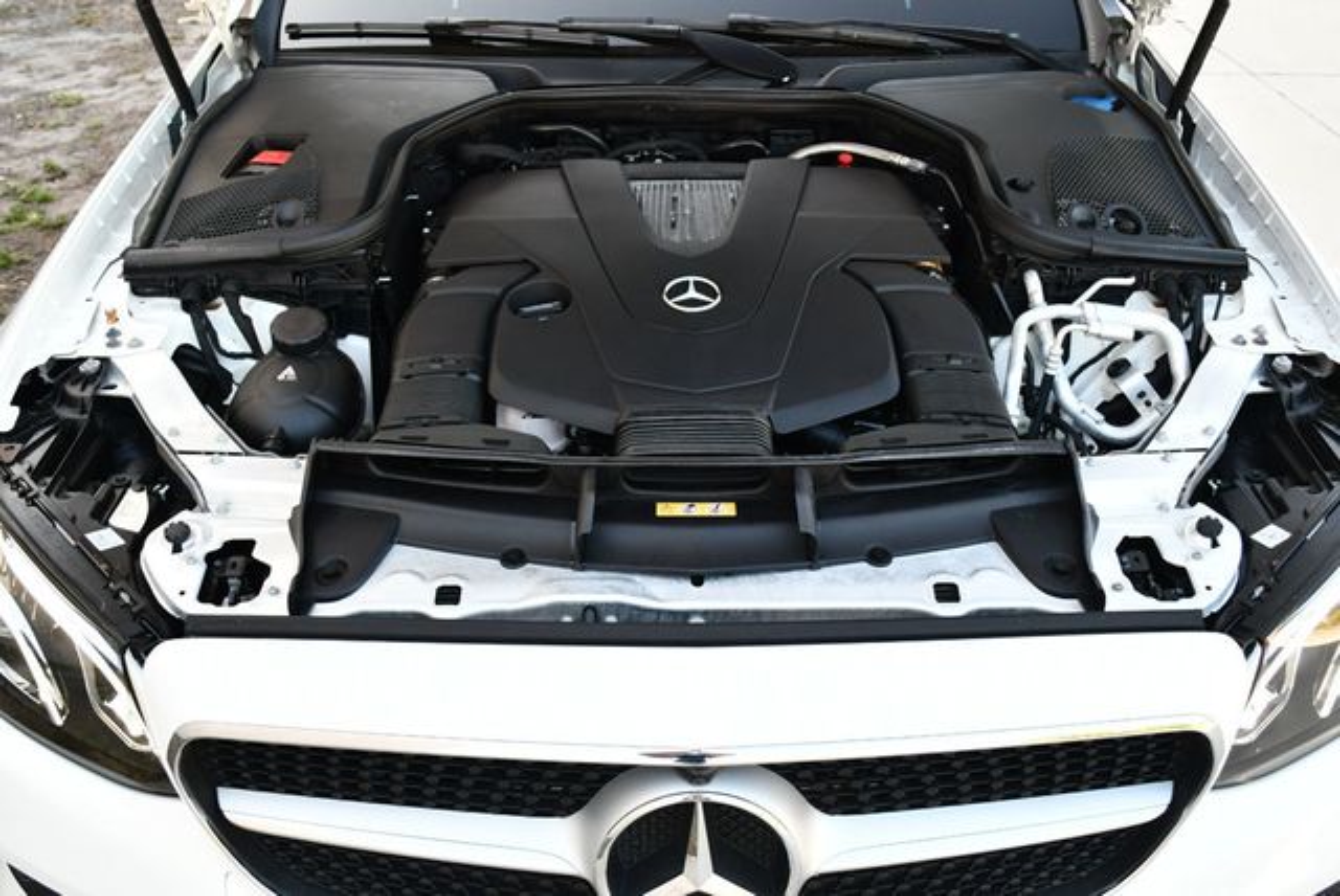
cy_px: 448
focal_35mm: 36
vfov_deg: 36.9
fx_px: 1341
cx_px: 670
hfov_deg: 53.1
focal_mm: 18
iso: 400
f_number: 3.5
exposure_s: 1/250
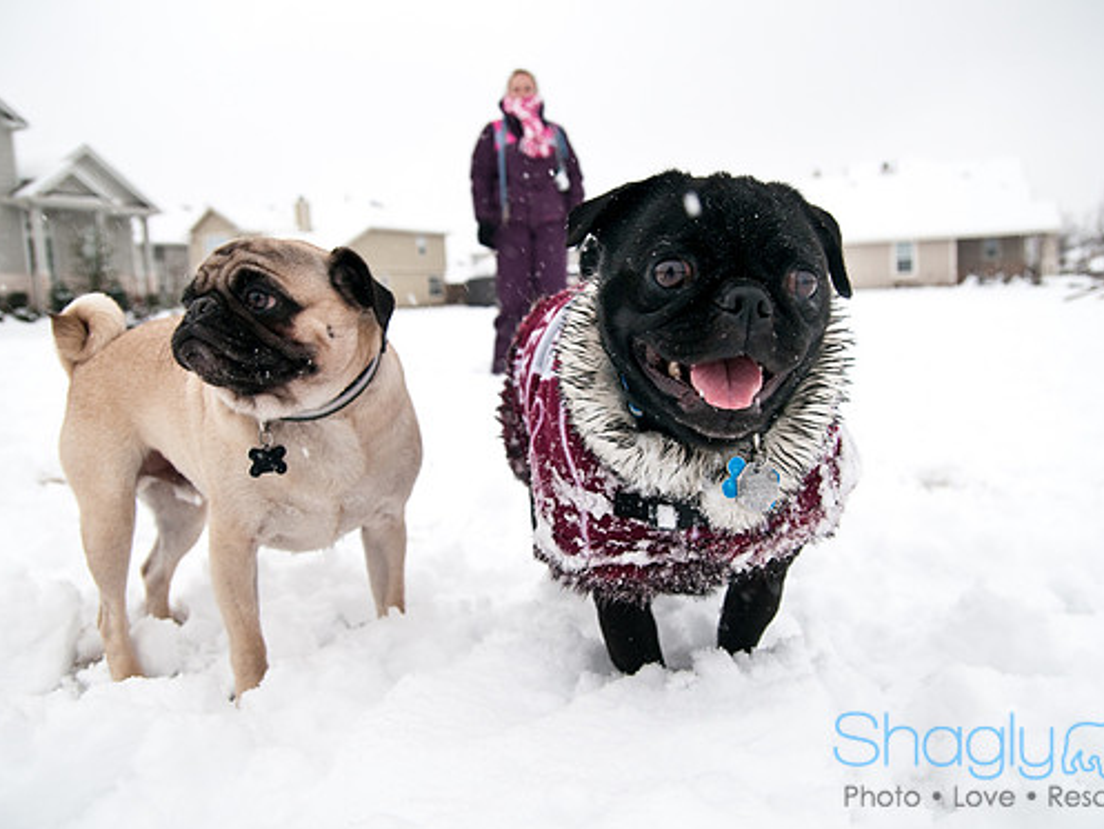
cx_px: 544
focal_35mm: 29
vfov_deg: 48.9
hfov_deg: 62.4
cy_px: 426
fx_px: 911
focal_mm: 17
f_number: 3.2
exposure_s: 1/320
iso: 200
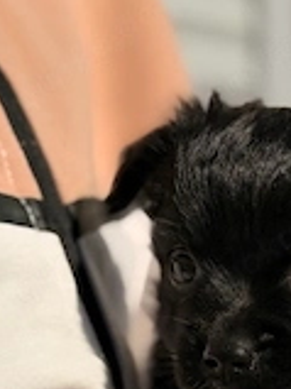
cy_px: 465
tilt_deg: -8.4
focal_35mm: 121
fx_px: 1358
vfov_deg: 15.7
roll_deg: +1.2
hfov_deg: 12.0
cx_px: 325
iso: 64
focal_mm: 6.76
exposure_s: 1/9901
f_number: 1.78
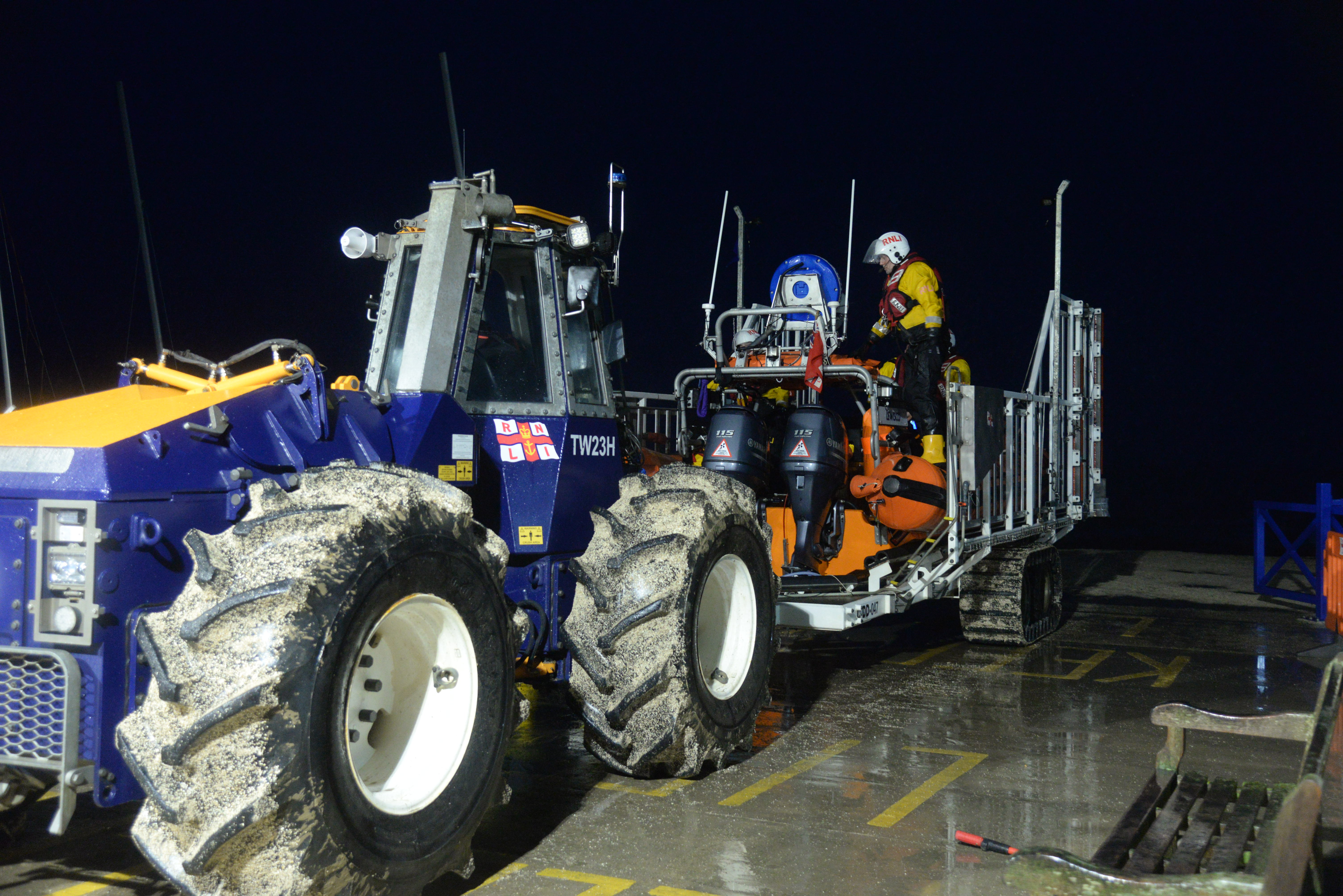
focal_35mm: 38
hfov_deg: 50.7
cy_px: 448
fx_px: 1418
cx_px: 672
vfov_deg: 35.1
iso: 4000
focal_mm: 38
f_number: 4
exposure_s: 1/50
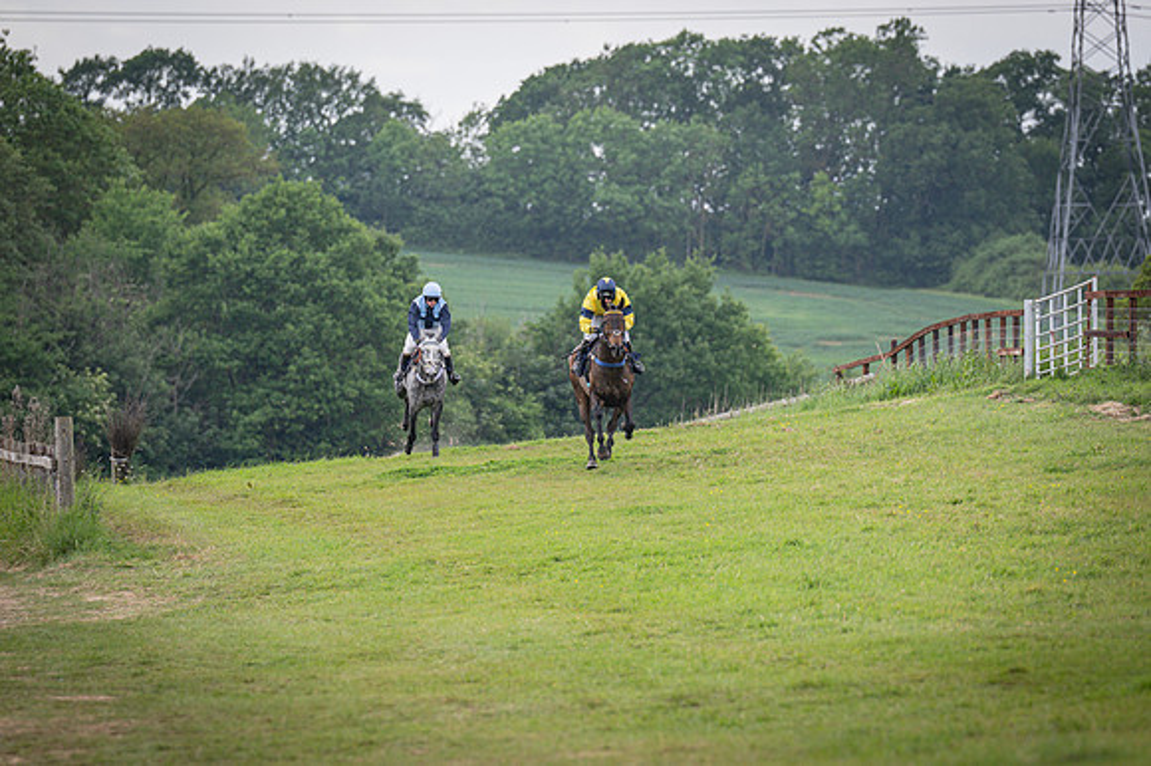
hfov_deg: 6.9
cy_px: 383
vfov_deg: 4.6
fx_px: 9586
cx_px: 576
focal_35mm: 300
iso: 400
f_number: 4
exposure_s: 1/1600
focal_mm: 200
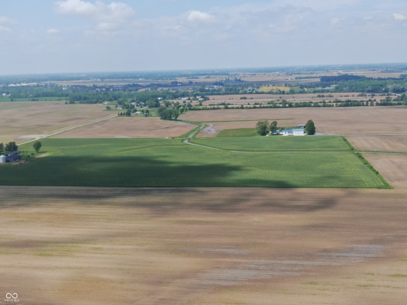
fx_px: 564
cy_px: 152
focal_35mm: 48
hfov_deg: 39.7
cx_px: 204
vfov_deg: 30.3
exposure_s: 1/800
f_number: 3.8
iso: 100
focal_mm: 8.6
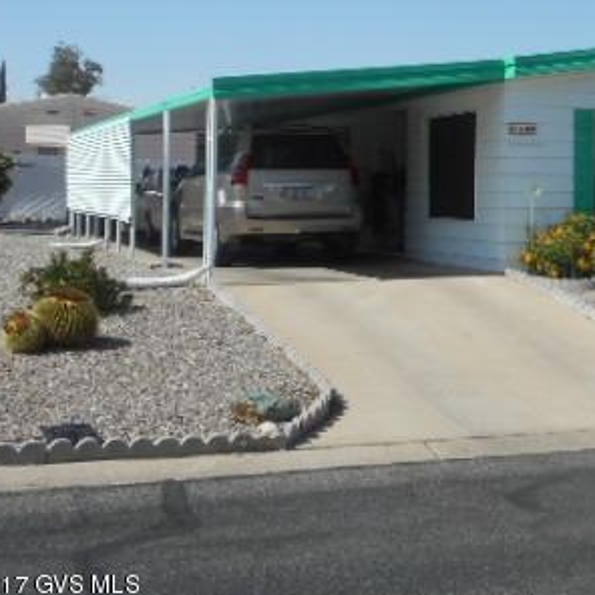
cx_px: 585
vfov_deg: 26.1
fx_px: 1264
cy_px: 143
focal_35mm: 65
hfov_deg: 25.3
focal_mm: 6
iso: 80
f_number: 4.2
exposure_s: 1/800
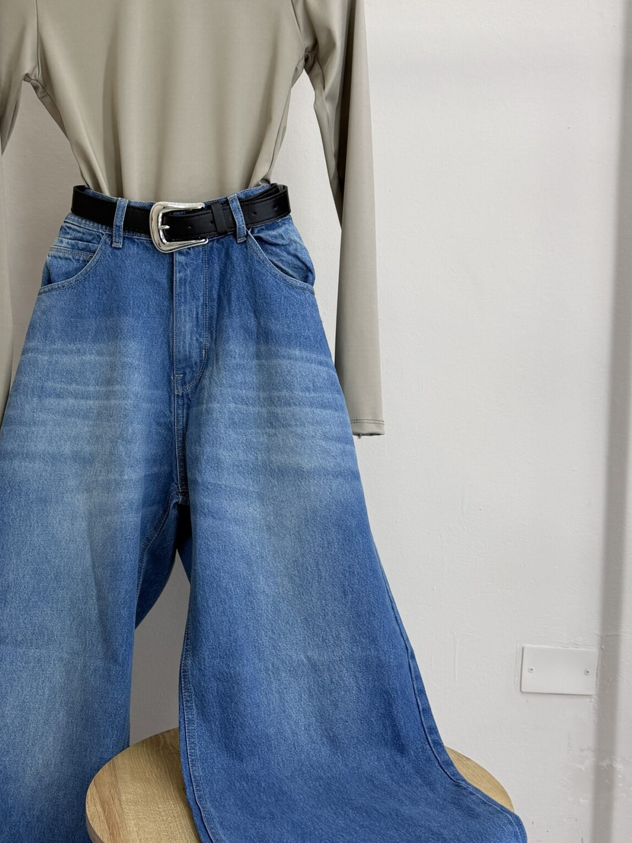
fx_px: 974
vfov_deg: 46.7
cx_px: 221
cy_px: 460
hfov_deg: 35.7
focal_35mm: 40
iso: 50
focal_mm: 6.76
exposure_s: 1/100
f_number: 1.78
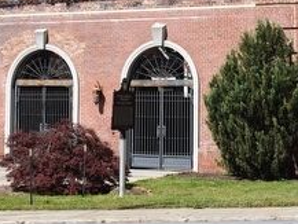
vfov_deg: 12.5
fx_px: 1008
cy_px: -8
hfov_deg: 16.8
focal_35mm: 117
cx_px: 189
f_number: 10
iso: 200
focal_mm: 22
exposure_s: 1/400
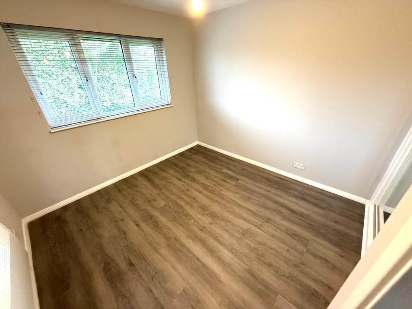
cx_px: 206
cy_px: 154
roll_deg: +2.9
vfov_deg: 85.7
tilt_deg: -26.1
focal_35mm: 14
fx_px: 167
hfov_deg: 102.1
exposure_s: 1/50
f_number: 2.2
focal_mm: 2.22
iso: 640
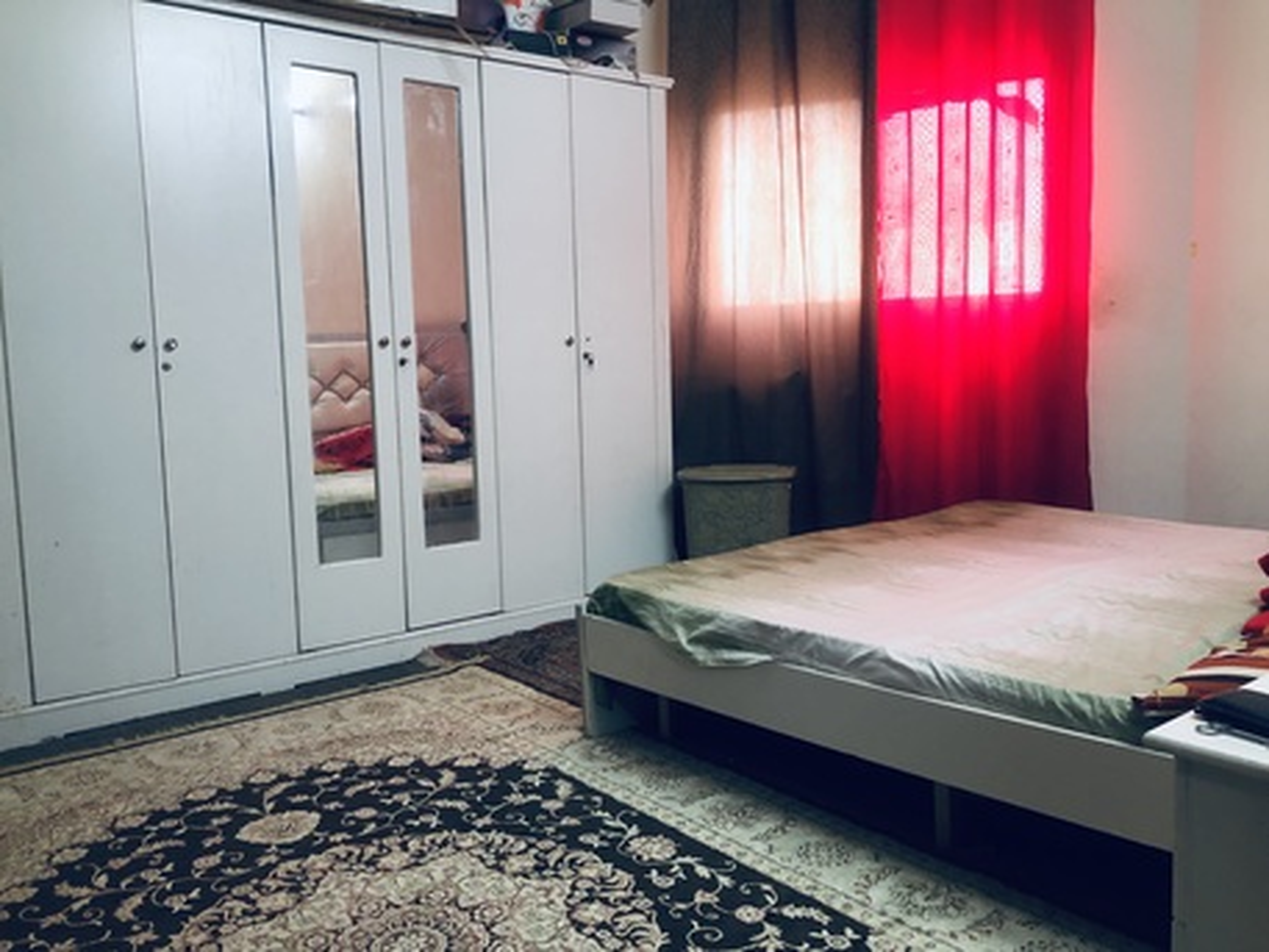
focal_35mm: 28
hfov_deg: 63.4
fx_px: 1027
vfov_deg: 49.8
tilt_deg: -6.9
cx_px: 634
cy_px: 476
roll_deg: +1.5
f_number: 1.8
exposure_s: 1/15
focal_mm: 4
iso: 64
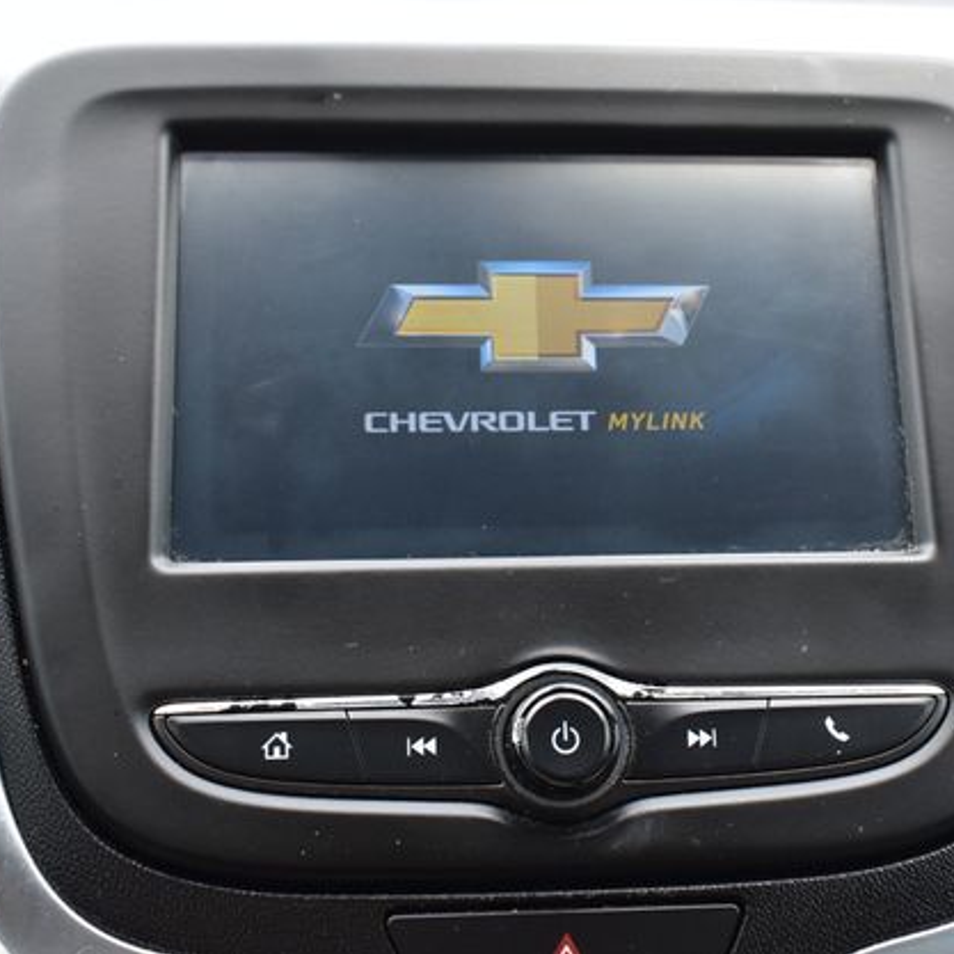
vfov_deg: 30.2
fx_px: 1766
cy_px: 469
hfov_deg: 30.1
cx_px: 590
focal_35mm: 57
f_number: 8
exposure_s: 1/80
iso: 400
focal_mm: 29
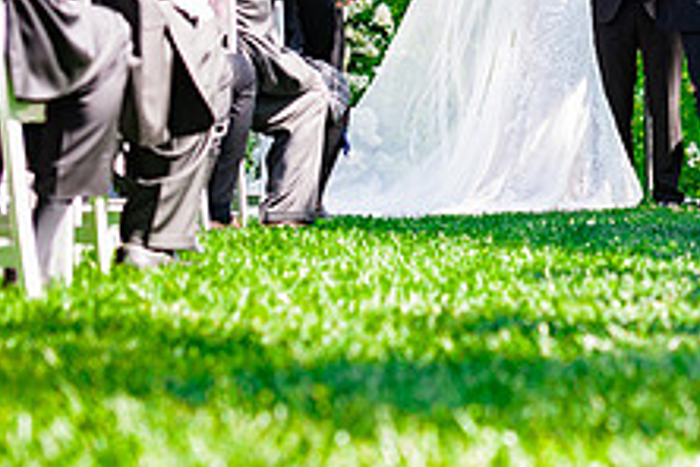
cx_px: 561
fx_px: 3558
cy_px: -27
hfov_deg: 11.2
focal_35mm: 183
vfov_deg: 7.5
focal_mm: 70
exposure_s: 1/200
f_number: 3.5
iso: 125
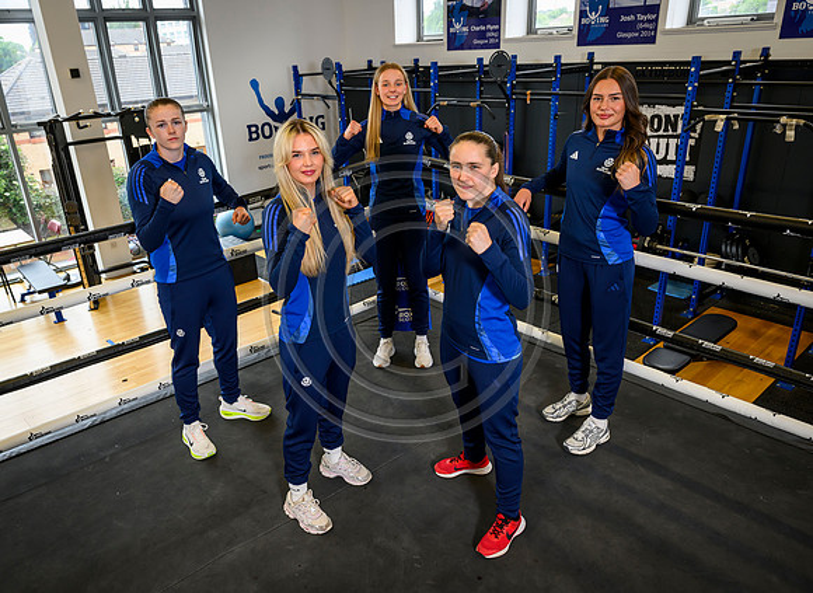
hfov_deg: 68.8
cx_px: 378
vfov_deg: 53.1
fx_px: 593
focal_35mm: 25
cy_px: 296
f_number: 6.3
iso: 800
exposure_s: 1/125
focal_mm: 24
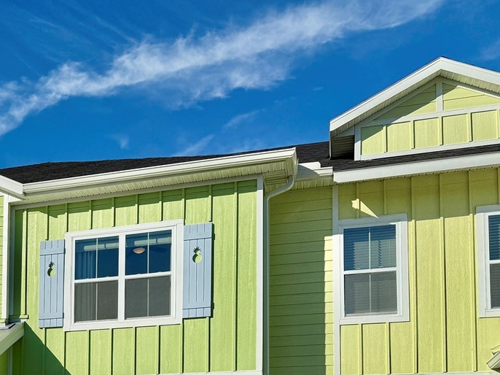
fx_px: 809
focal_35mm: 56
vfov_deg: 24.1
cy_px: 432
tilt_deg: +4.7
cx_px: -7
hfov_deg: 31.6
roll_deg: -0.4
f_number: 1.78
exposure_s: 1/11905
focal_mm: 6.76
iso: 80
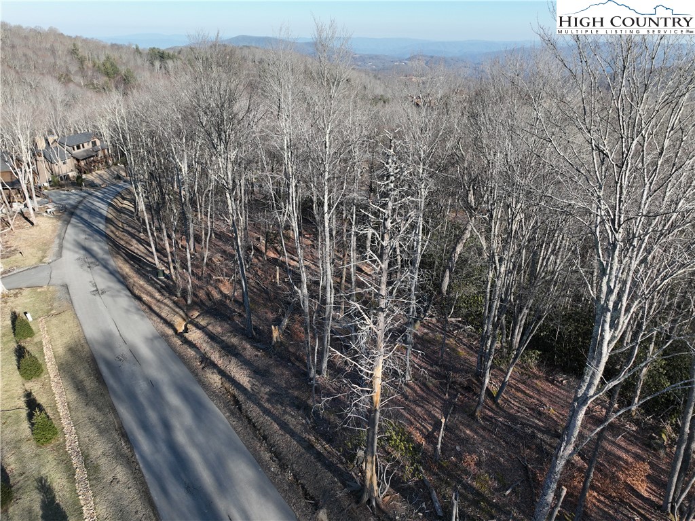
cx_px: 348
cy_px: 260
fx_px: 482
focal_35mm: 24
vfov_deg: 56.8
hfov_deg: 71.6
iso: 140
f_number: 2.8
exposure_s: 1/1000
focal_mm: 12.29
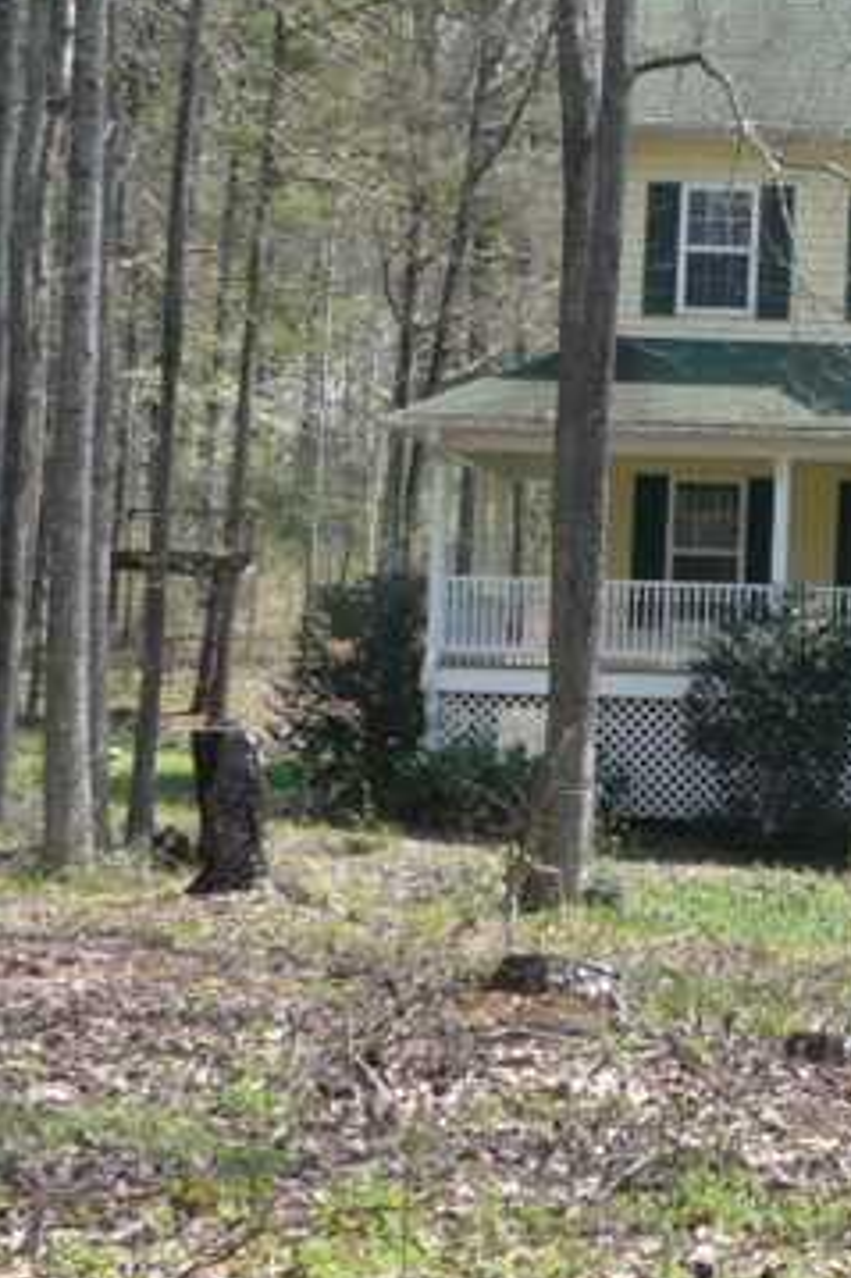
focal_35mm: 139
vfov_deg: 14.8
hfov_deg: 9.7
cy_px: 523
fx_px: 4933
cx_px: 1129
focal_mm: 8.3
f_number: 3.4
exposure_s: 1/400
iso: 100
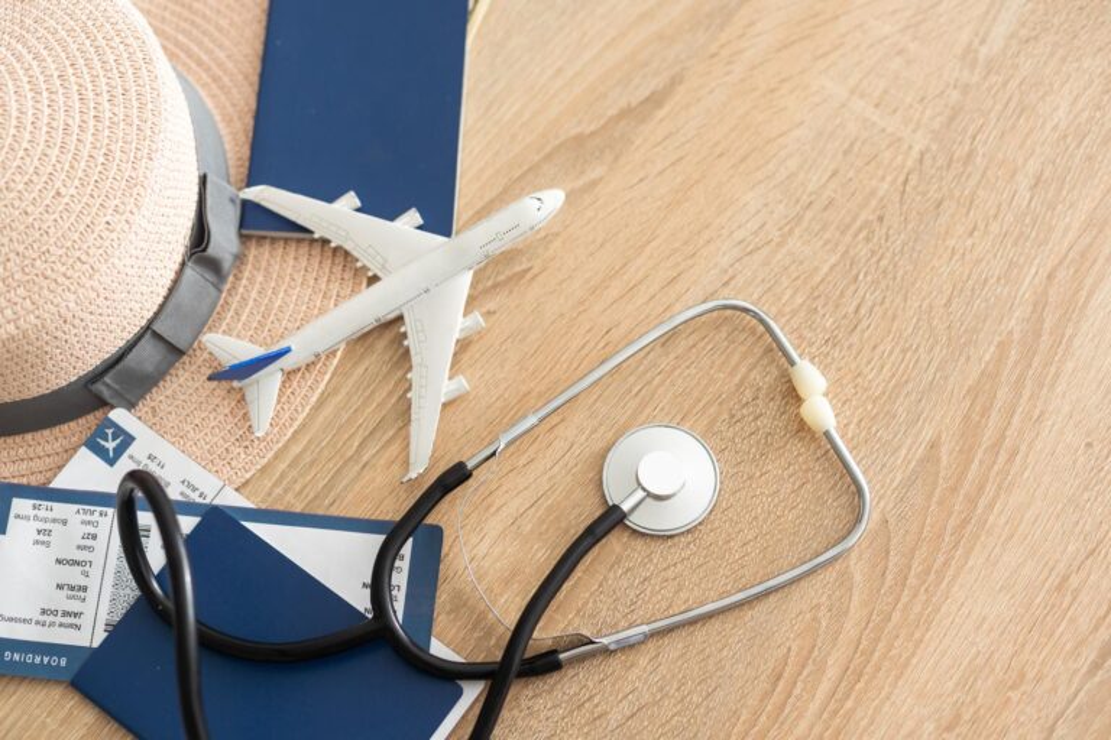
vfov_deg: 27.0
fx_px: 1543
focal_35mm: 50
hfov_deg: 39.6
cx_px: 556
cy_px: 370
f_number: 2.8
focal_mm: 50
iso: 200
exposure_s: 1/160
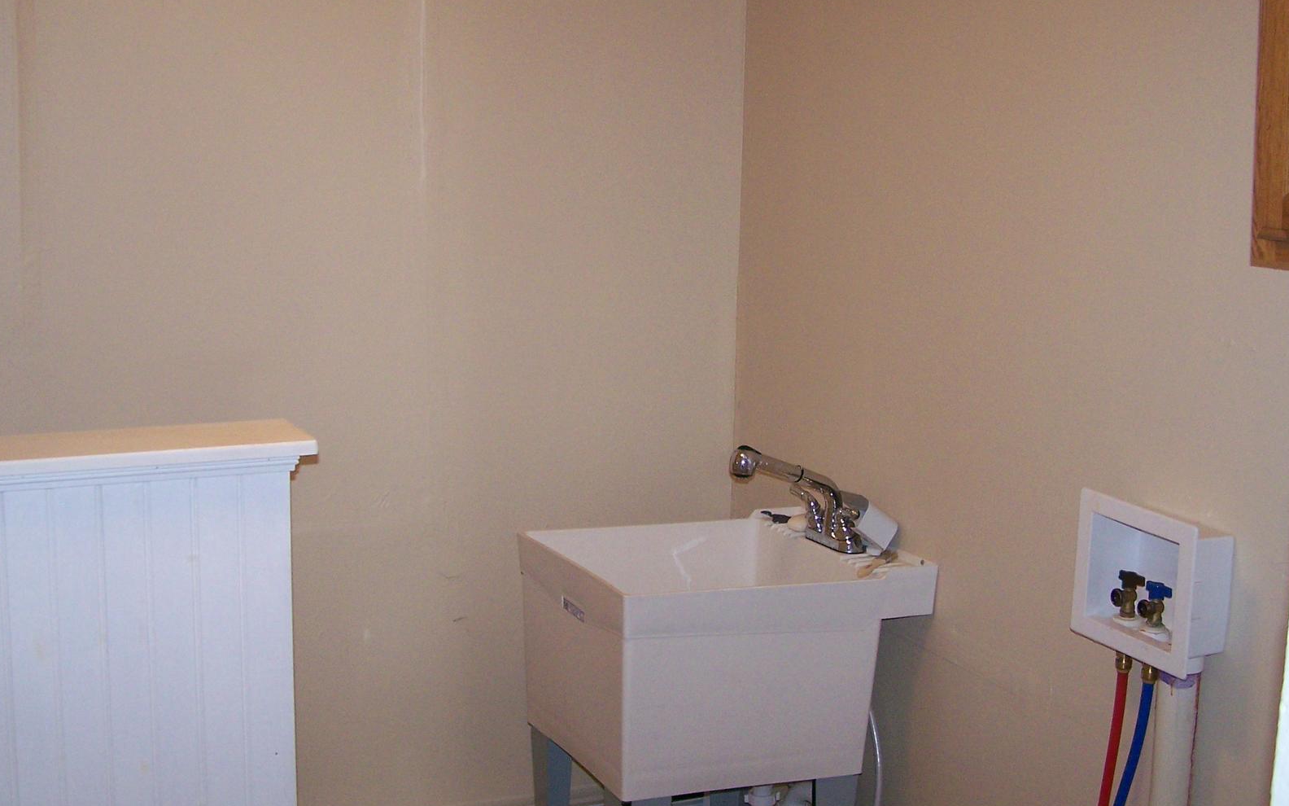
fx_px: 1827
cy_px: 371
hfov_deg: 38.9
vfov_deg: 24.9
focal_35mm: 52
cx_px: 630
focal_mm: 6.3
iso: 160
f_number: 2.8
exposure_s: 1/60
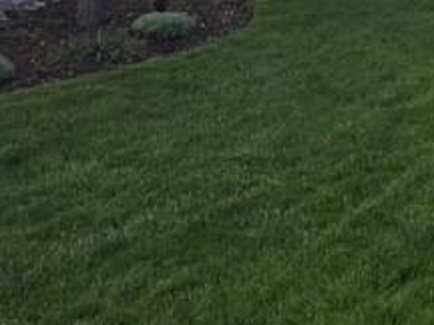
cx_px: 575
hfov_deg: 20.6
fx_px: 1078
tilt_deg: -11.2
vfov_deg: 16.5
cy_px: -66
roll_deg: -1.2
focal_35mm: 86
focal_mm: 4.15
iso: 25
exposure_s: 1/197
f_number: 2.2
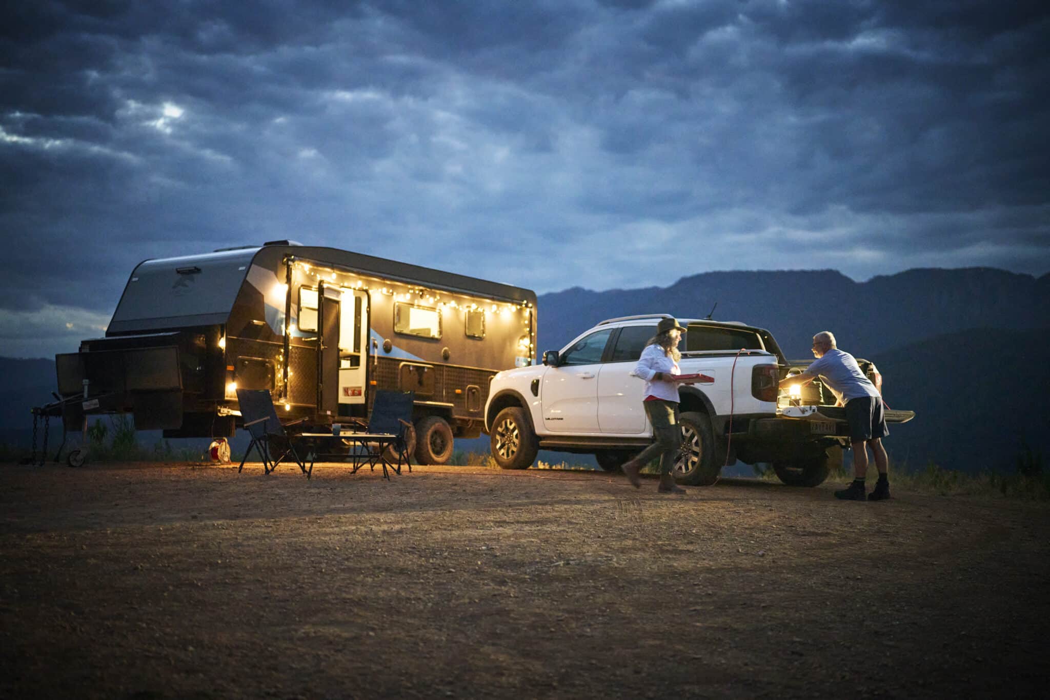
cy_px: 350
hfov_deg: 39.6
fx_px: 1458
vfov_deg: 27.0
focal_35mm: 50
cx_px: 525
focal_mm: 50
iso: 12800
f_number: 1.4
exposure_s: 1/60
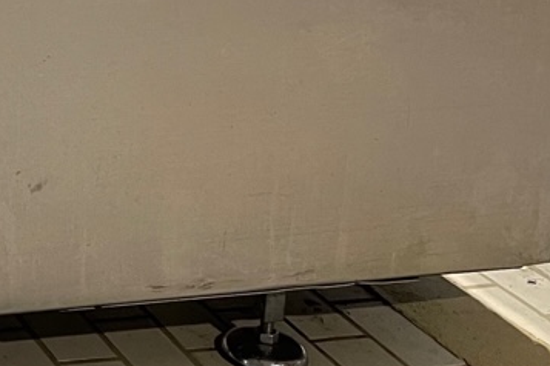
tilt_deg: -9.7
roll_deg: -2.4
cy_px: -177
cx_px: -274
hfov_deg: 18.6
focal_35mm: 97
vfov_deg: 13.3
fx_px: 1482
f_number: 1.6
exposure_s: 1/50
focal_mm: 5.1
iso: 160
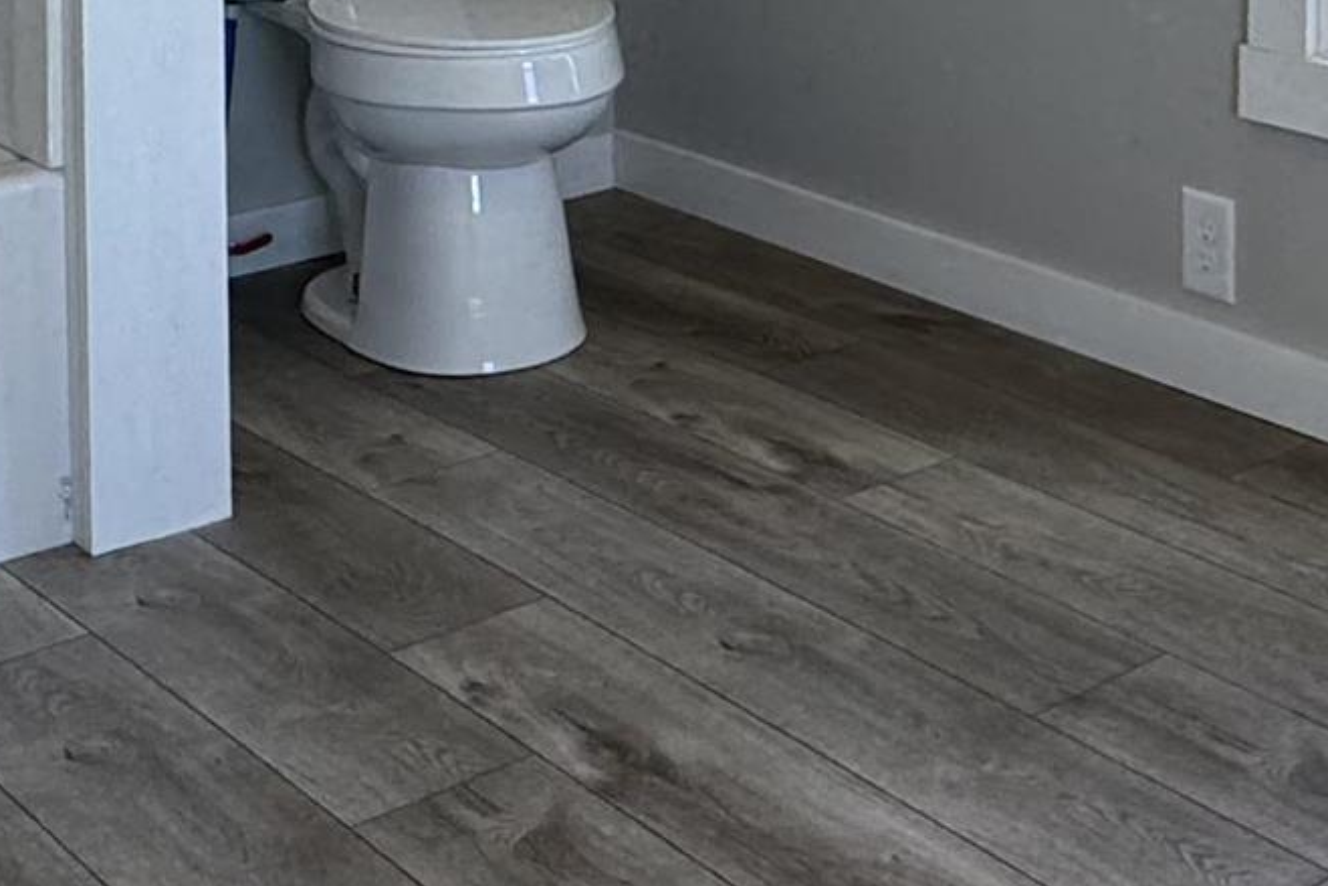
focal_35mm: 68
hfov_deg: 29.2
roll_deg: -0.9
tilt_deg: -4.3
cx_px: 1005
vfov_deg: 18.3
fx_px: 2509
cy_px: -357
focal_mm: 2.22
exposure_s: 1/127
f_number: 2.2
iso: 40
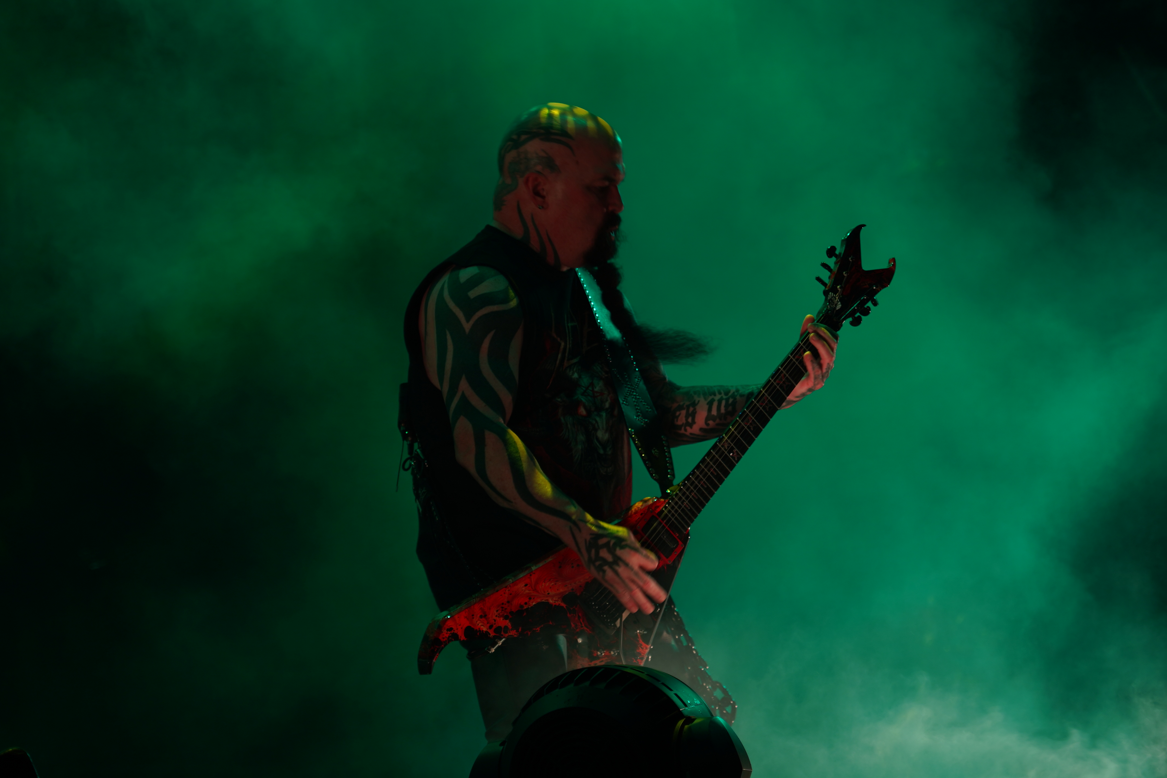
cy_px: 429
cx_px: 686
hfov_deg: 14.0
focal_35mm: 147
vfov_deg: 9.3
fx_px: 4765
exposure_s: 1/125
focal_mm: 105
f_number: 4
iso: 125
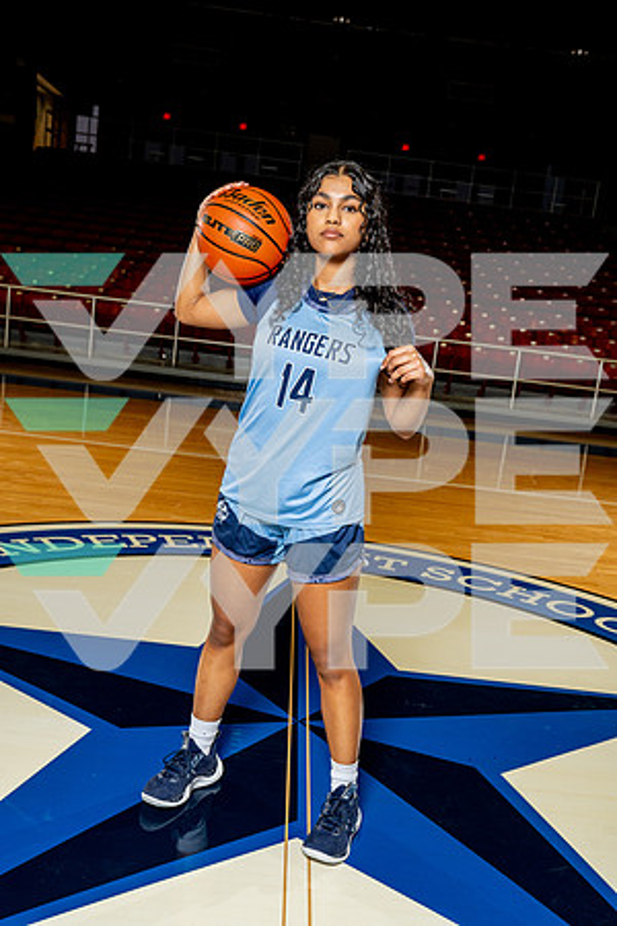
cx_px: 308
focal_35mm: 35
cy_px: 463
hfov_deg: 37.9
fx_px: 900
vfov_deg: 54.4
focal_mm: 35
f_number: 5.6
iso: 640
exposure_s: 1/250
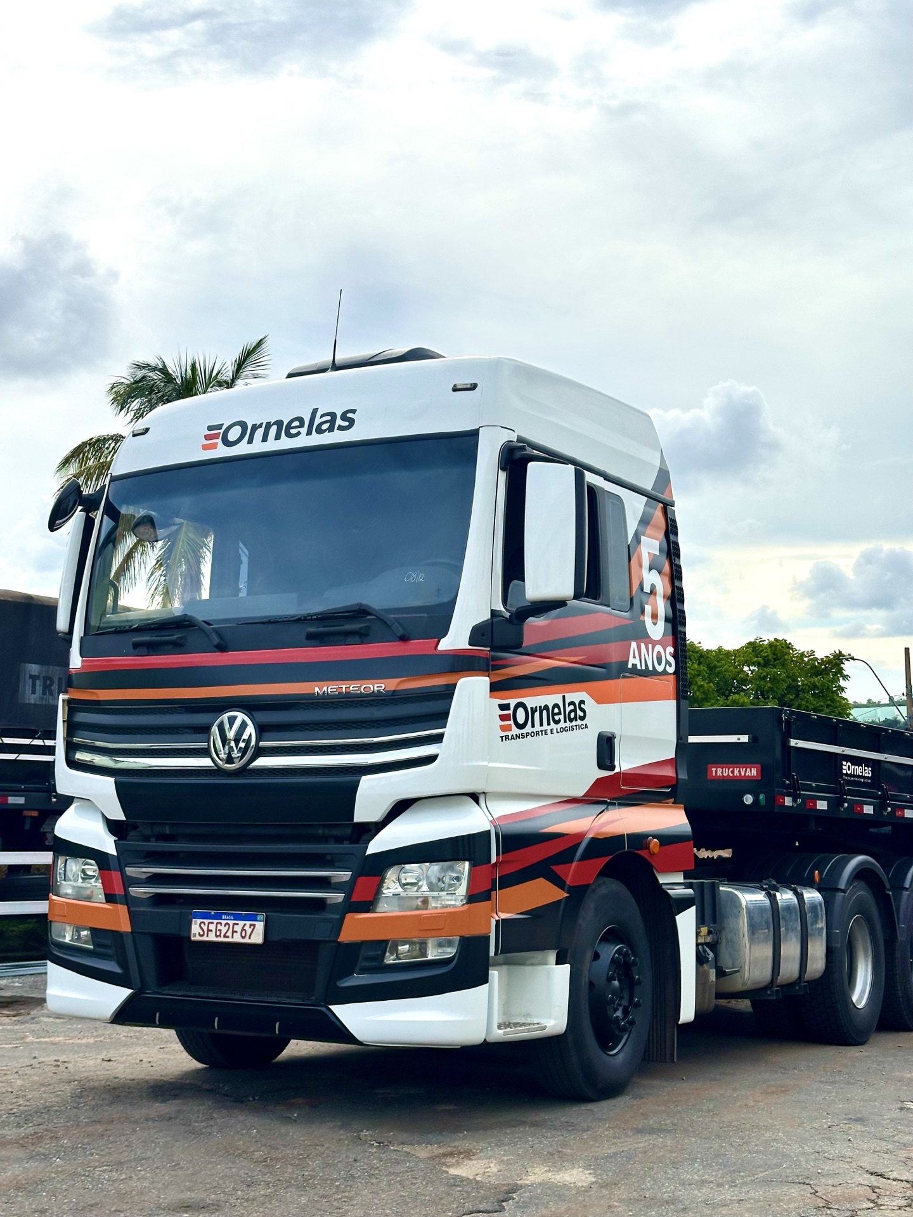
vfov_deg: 39.7
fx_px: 1688
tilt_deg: +6.5
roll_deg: +1.6
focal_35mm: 48
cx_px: 456
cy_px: 608
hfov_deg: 30.3
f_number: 1.78
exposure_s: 1/7092
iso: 64
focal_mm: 6.86
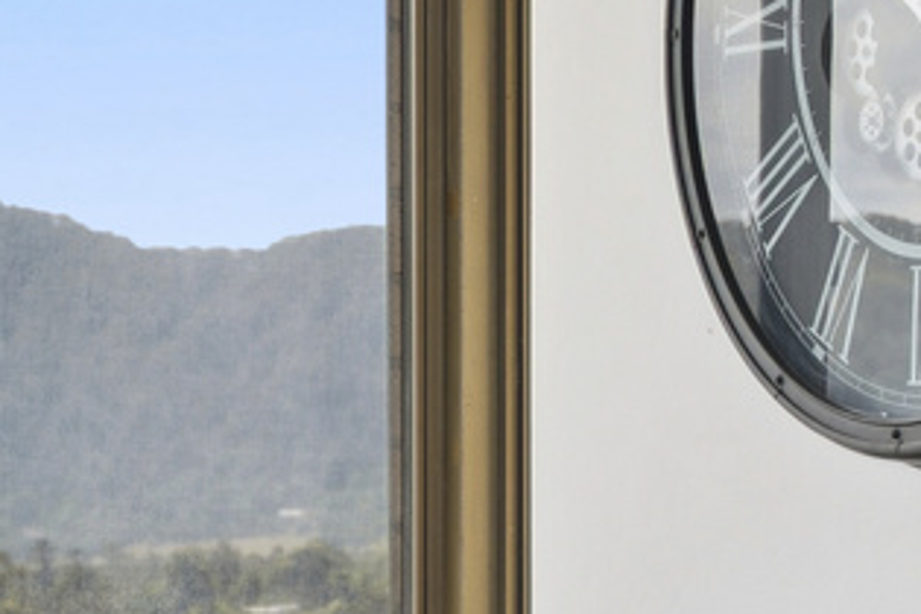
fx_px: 5065
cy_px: 770
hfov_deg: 10.2
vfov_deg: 6.9
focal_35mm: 198
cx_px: -173
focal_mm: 39
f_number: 7.1
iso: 200
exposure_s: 1/320
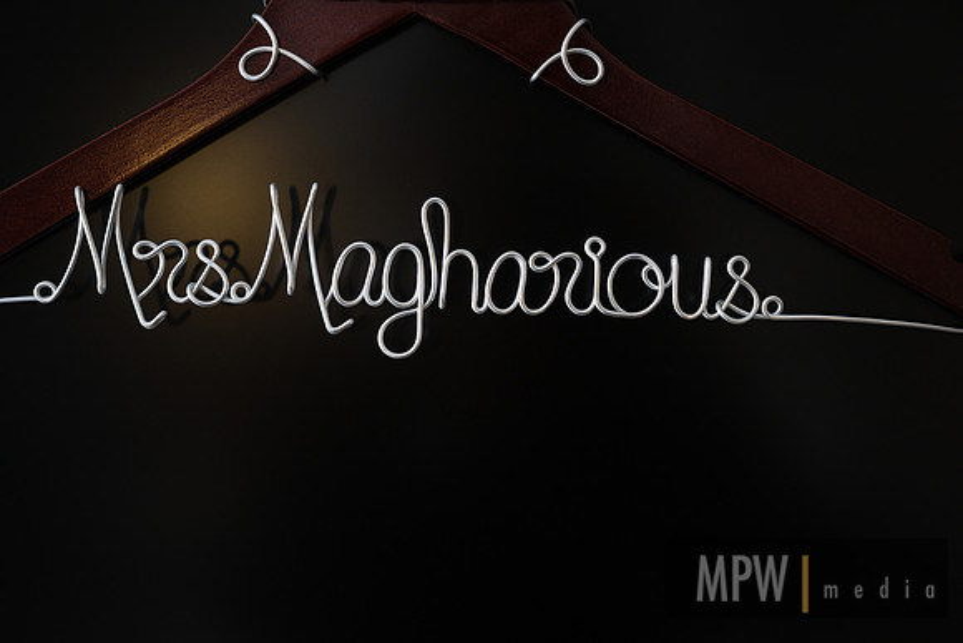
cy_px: 322
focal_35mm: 55
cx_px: 482
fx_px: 1472
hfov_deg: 36.2
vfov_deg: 24.6
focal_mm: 36.5
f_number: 2.8
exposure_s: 1/125
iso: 400
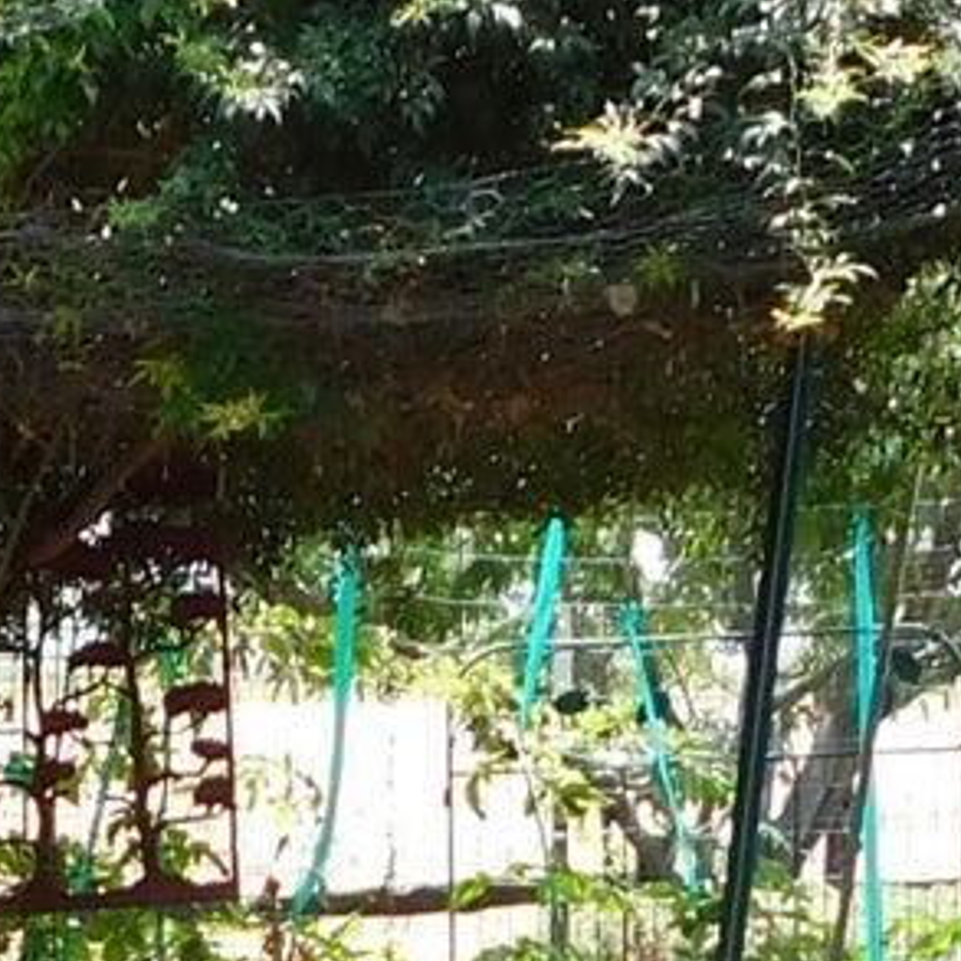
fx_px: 4649
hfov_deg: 11.6
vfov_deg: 11.5
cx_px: -172
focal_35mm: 148
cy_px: 1279
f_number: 3
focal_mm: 4
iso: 125
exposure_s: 1/250
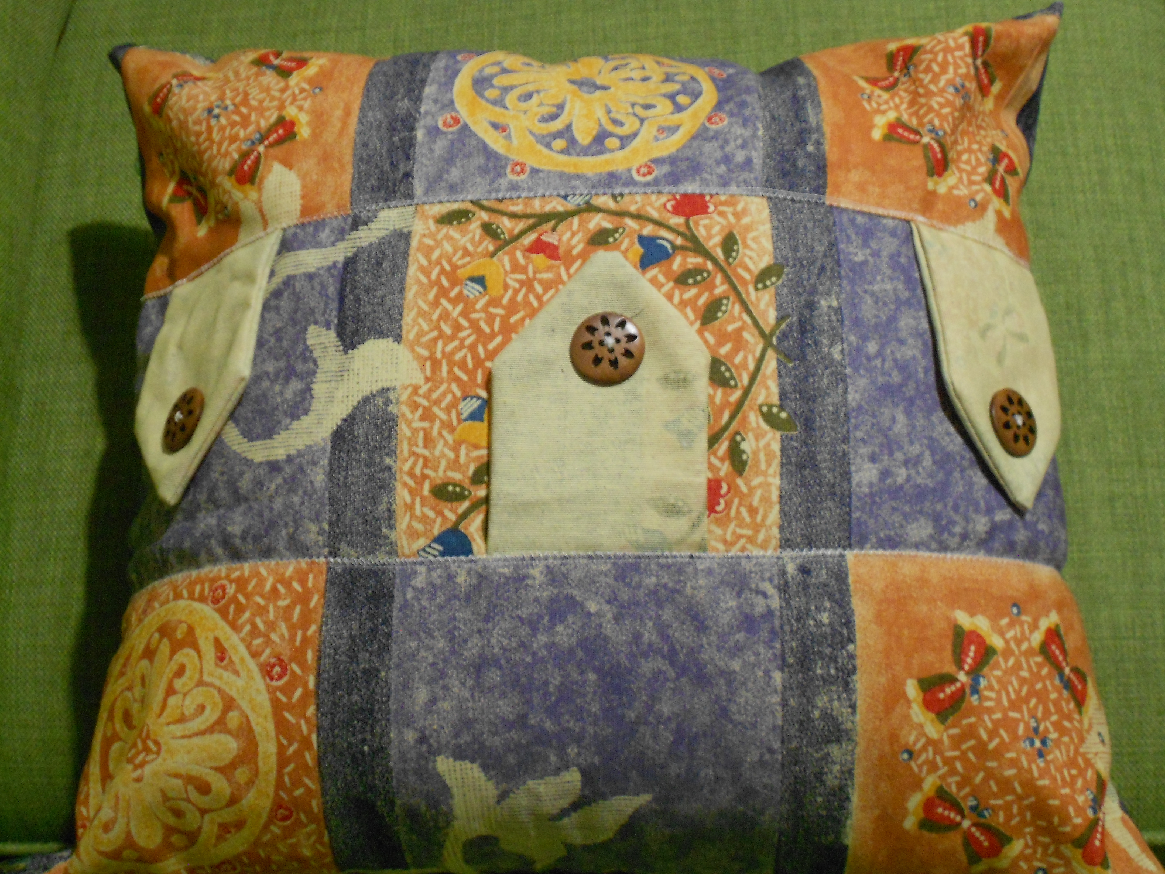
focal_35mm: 43
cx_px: 582
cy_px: 437
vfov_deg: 33.6
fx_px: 1447
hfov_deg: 43.9
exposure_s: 1/10
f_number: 4.2
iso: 400
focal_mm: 7.7
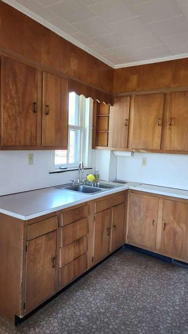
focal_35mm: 26
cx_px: 98
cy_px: 163
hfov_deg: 44.4
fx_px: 230
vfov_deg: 71.9
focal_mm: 6.4
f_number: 1.8
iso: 250
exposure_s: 1/60
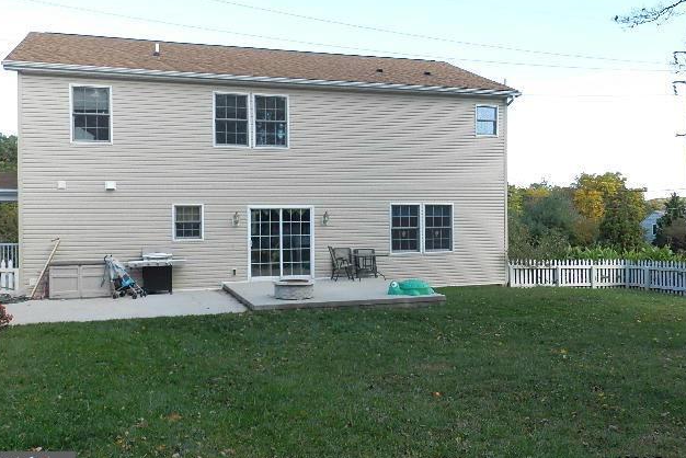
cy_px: 217
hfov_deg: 55.8
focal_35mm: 34
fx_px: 648
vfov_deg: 38.9
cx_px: 341
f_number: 3.7
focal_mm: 5.6
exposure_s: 1/320
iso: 160
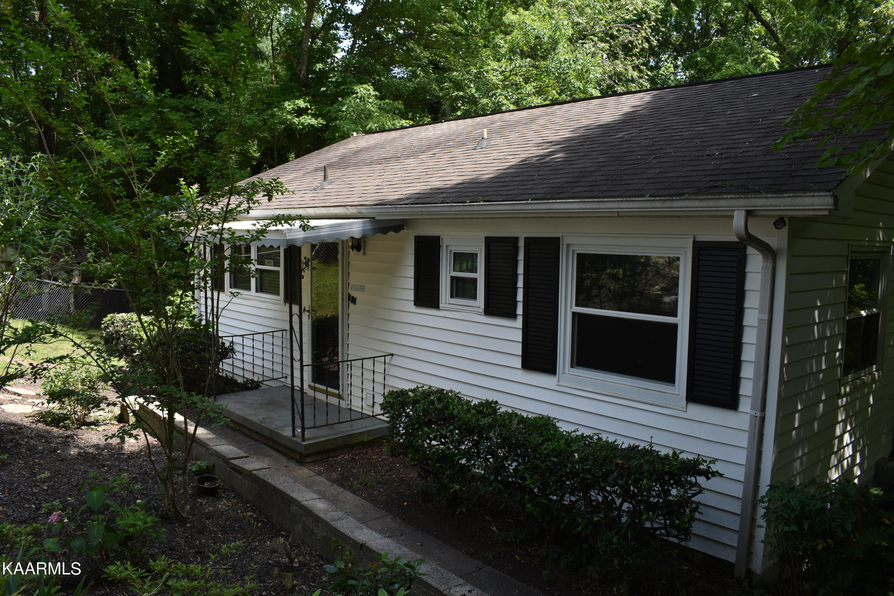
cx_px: 447
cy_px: 298
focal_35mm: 27
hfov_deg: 67.4
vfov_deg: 47.9
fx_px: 670
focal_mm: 18
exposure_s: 1/250
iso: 200
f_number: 6.3
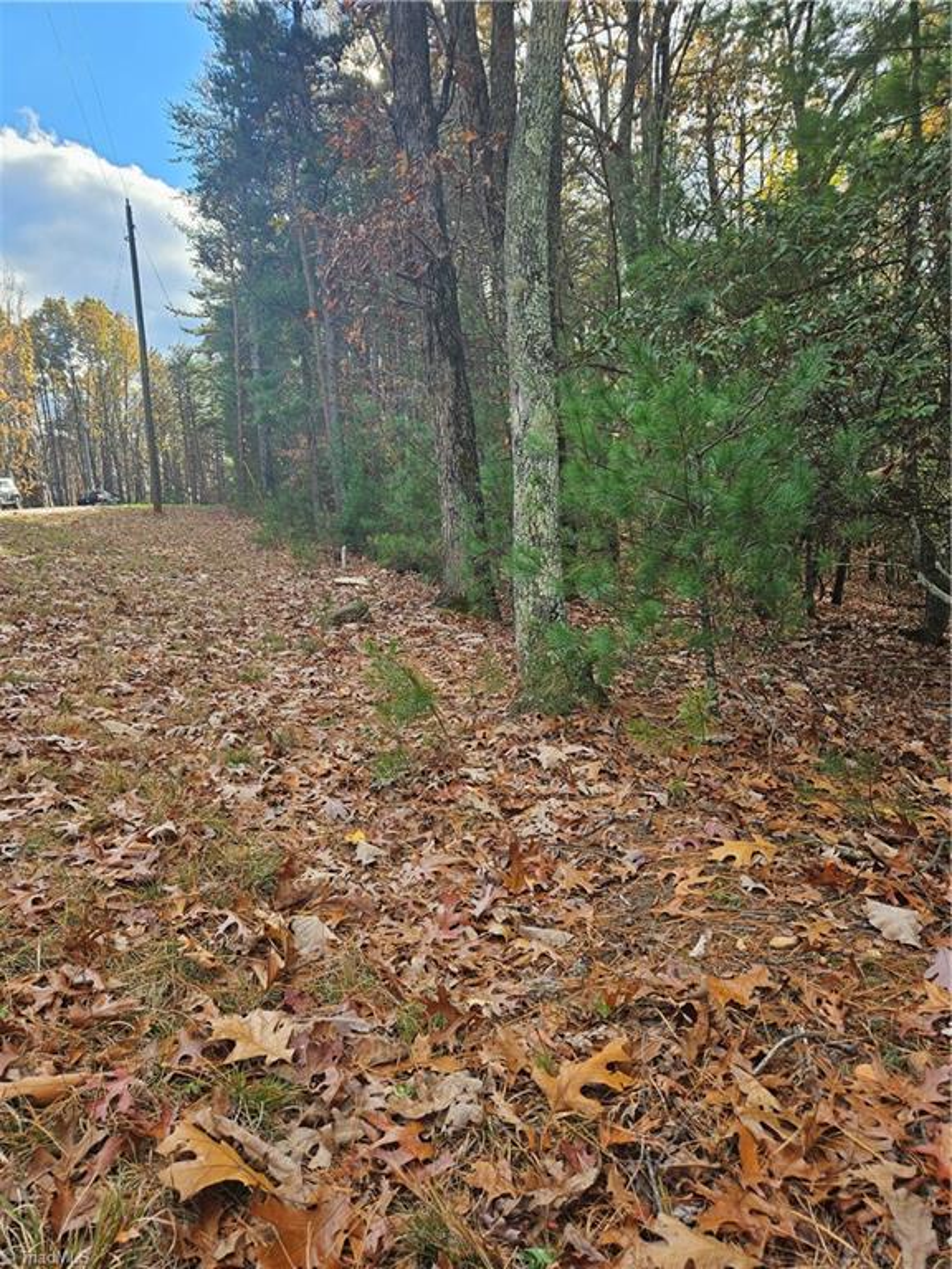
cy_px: 634
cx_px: 476
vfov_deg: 73.9
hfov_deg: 58.9
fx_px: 843
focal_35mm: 23
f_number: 1.8
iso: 25
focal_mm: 5.4
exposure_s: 1/300
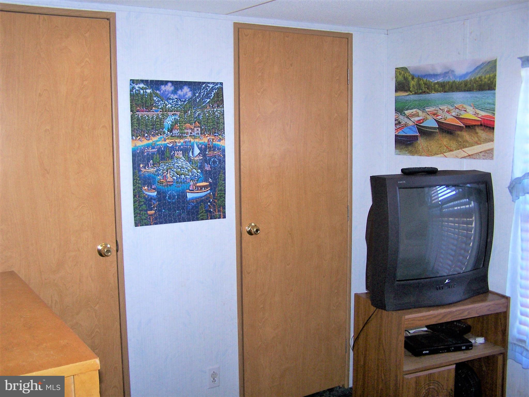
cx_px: 264
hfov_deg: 49.0
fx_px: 581
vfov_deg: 37.7
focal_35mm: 38
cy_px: 198
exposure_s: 1/60
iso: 140
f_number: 2.8
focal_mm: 6.3
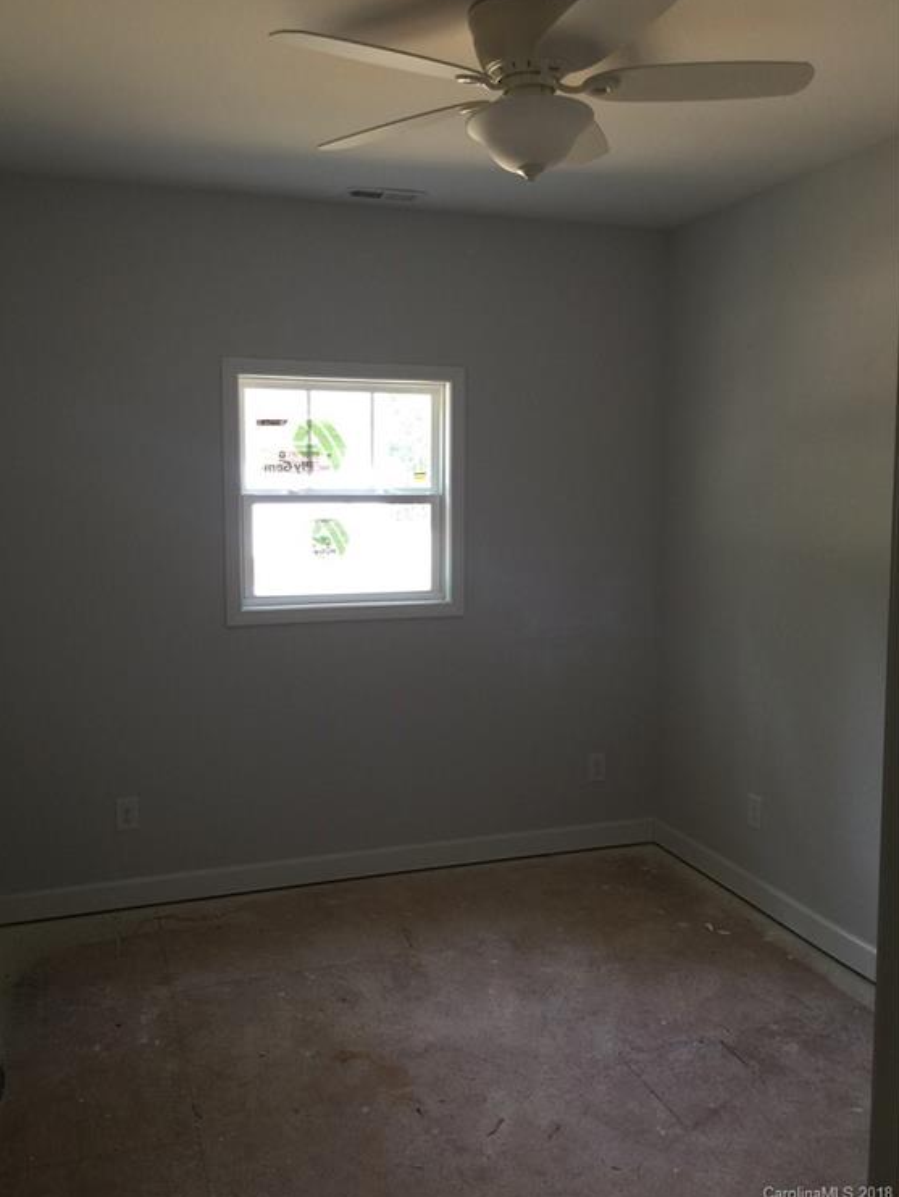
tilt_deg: -2.8
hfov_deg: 46.8
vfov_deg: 59.9
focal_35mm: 30
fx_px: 1038
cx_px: 437
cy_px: 586
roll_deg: -2.6
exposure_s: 1/30
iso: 32
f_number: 2.2
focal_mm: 4.15
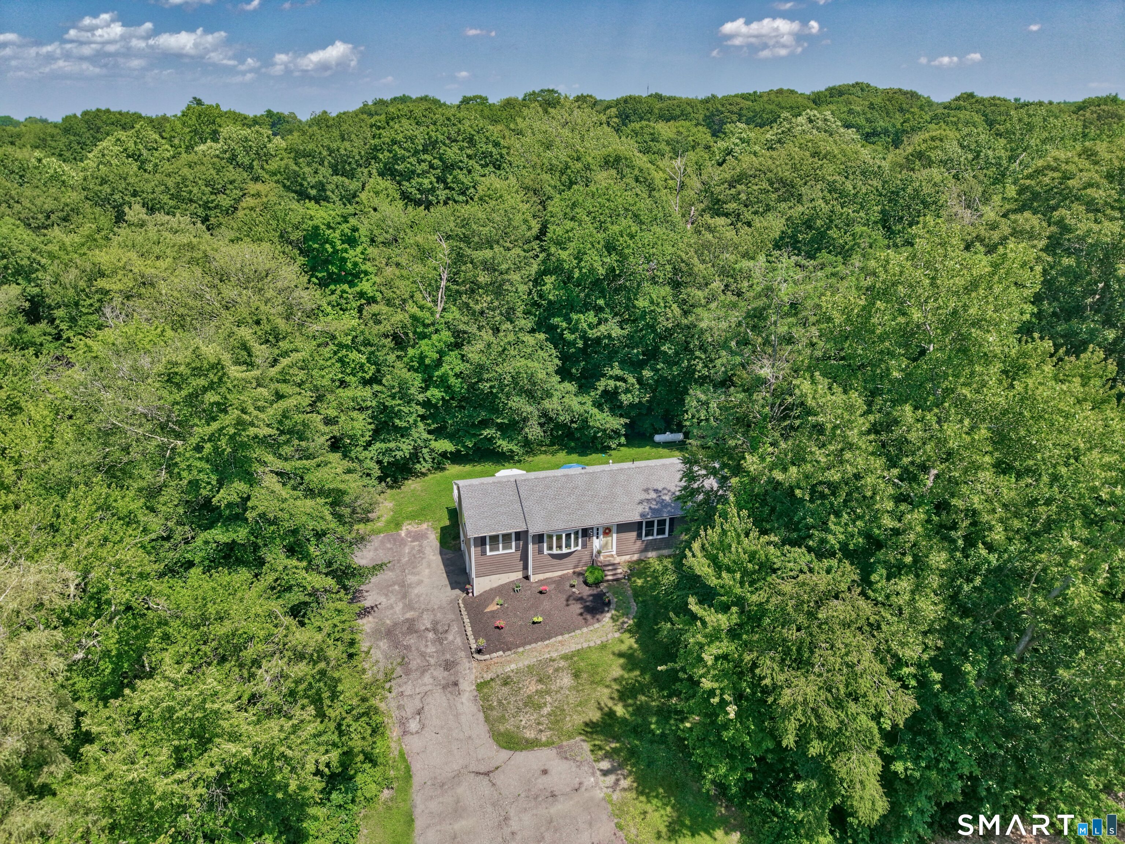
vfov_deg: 56.8
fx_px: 780
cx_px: 562
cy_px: 422
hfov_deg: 71.6
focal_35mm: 24
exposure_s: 1/1250
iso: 190
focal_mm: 8.7
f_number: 1.8
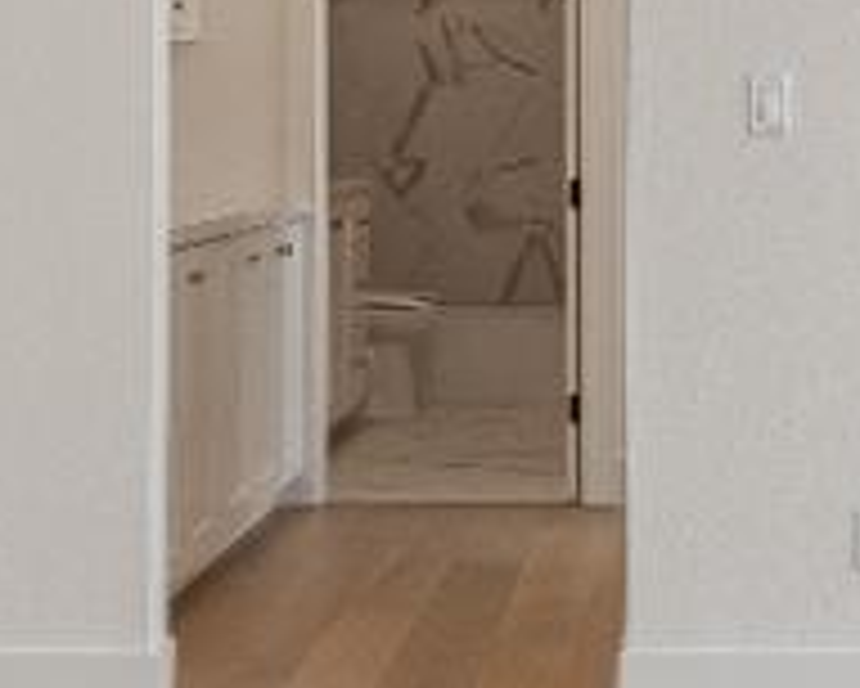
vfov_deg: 13.0
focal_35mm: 118
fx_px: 3005
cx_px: 905
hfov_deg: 15.9
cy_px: 63
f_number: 11
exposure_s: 1/125
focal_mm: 16
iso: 400
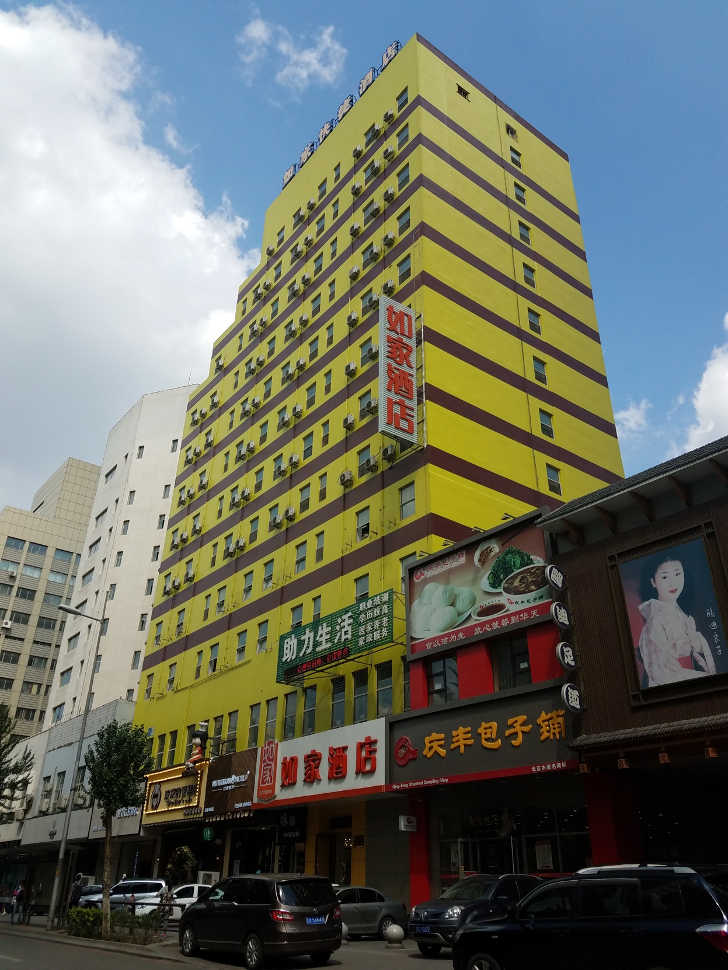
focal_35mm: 26
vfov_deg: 67.3
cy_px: 485
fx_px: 729
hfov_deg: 53.1
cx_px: 364
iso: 40
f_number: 1.7
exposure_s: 1/2264
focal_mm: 4.2
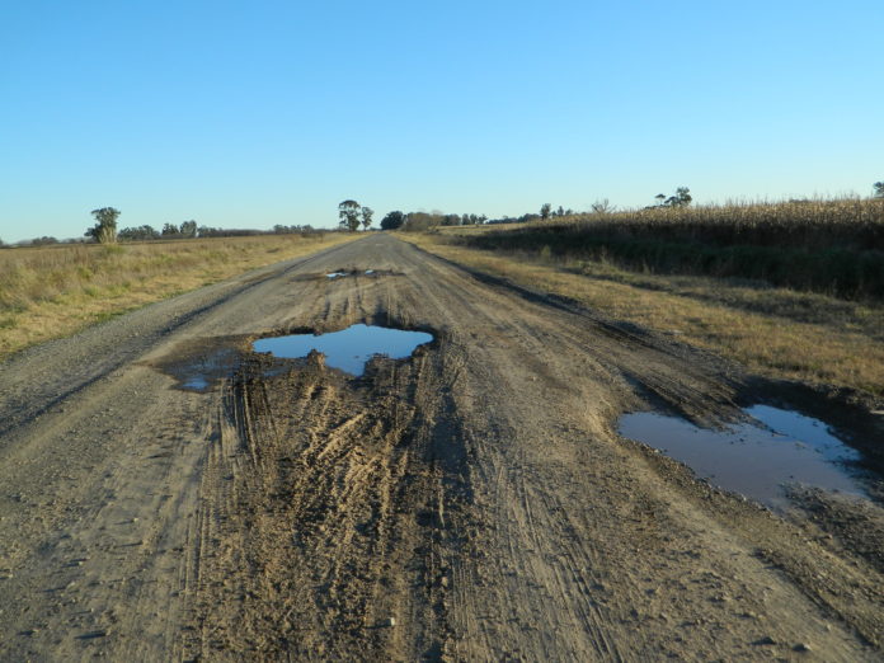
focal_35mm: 31
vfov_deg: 45.4
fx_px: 792
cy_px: 332
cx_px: 442
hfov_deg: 58.4
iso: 80
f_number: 3.2
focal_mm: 5.6
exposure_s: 1/500
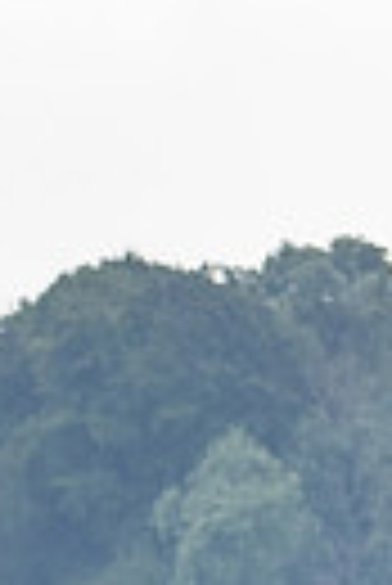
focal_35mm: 5241
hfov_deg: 0.3
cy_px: 734
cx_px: -1017
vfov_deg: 0.4
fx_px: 85369
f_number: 2.8
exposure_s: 1/2000
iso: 320
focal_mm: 300
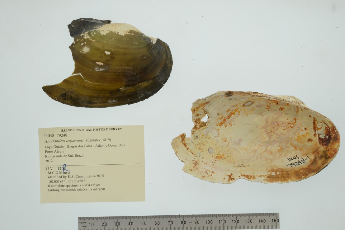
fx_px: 623
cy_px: 122
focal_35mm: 65
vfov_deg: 20.9
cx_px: 186
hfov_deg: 30.9
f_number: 32
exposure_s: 1/13
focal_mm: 60
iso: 100
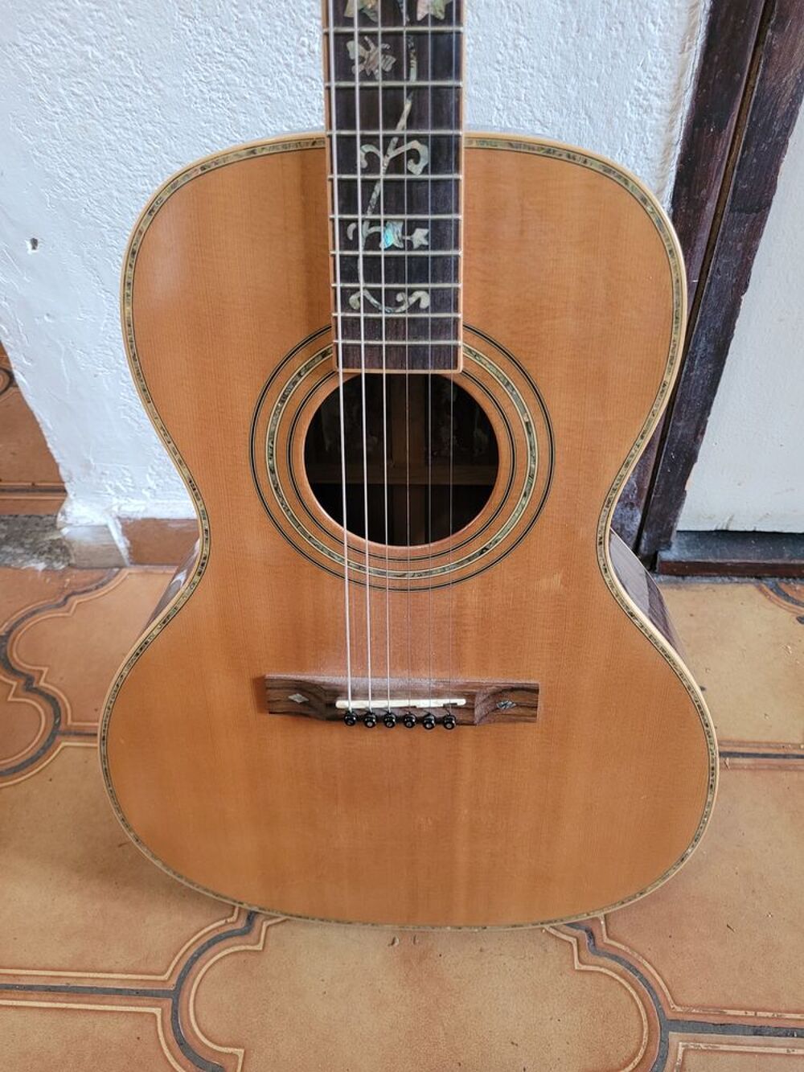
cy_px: 536
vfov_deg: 67.3
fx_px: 805
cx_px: 402
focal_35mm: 26
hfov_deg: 53.1
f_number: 1.8
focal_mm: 5.4
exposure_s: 1/50
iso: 500
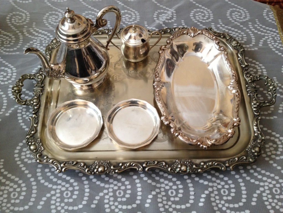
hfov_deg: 52.6
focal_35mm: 35
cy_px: 106
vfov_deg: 40.7
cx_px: 142
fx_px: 286
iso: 160
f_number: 2.4
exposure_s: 1/20
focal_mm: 4.28
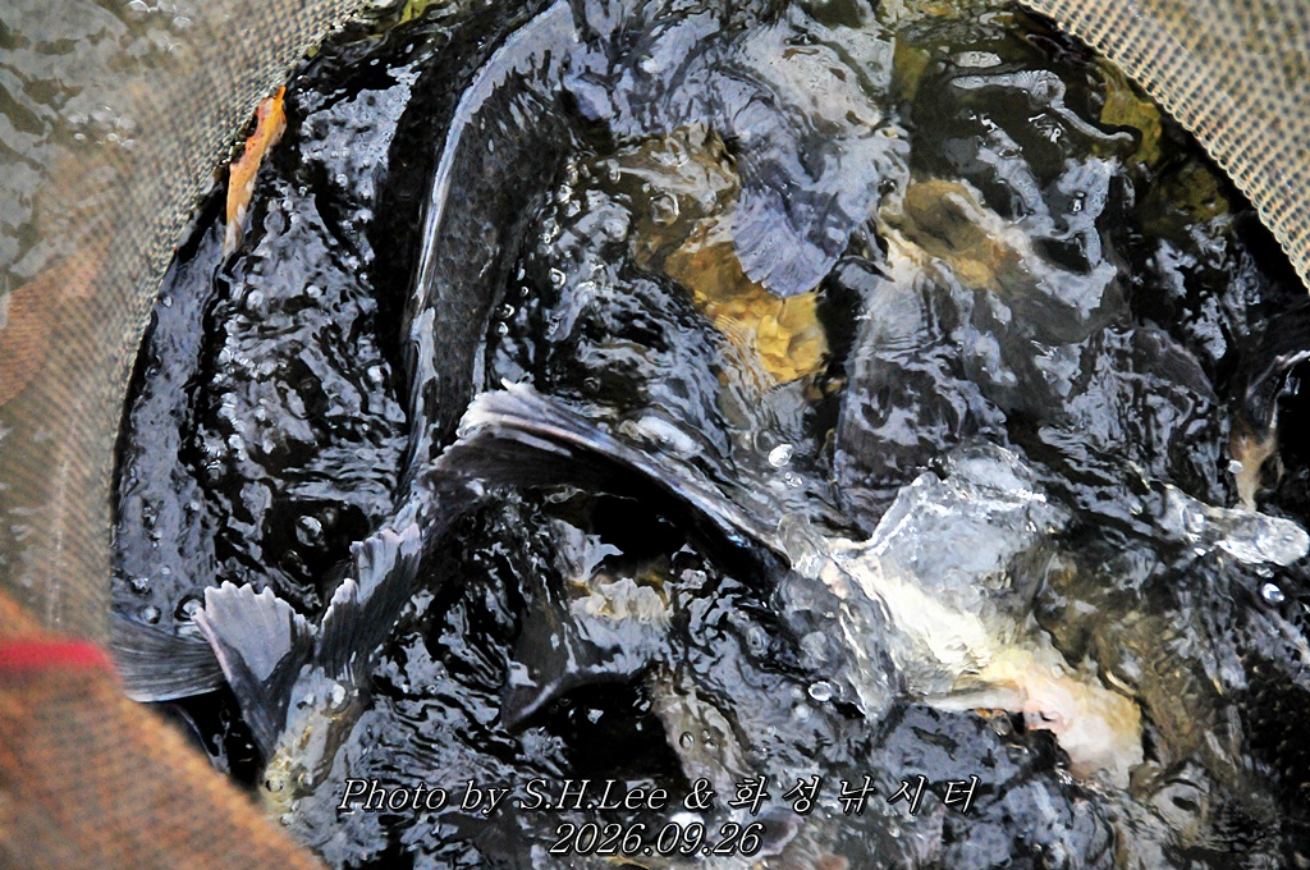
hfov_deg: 10.6
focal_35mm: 195
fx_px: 7087
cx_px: 655
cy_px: 435
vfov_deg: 7.0
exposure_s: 1/640
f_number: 5.6
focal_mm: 130
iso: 1600
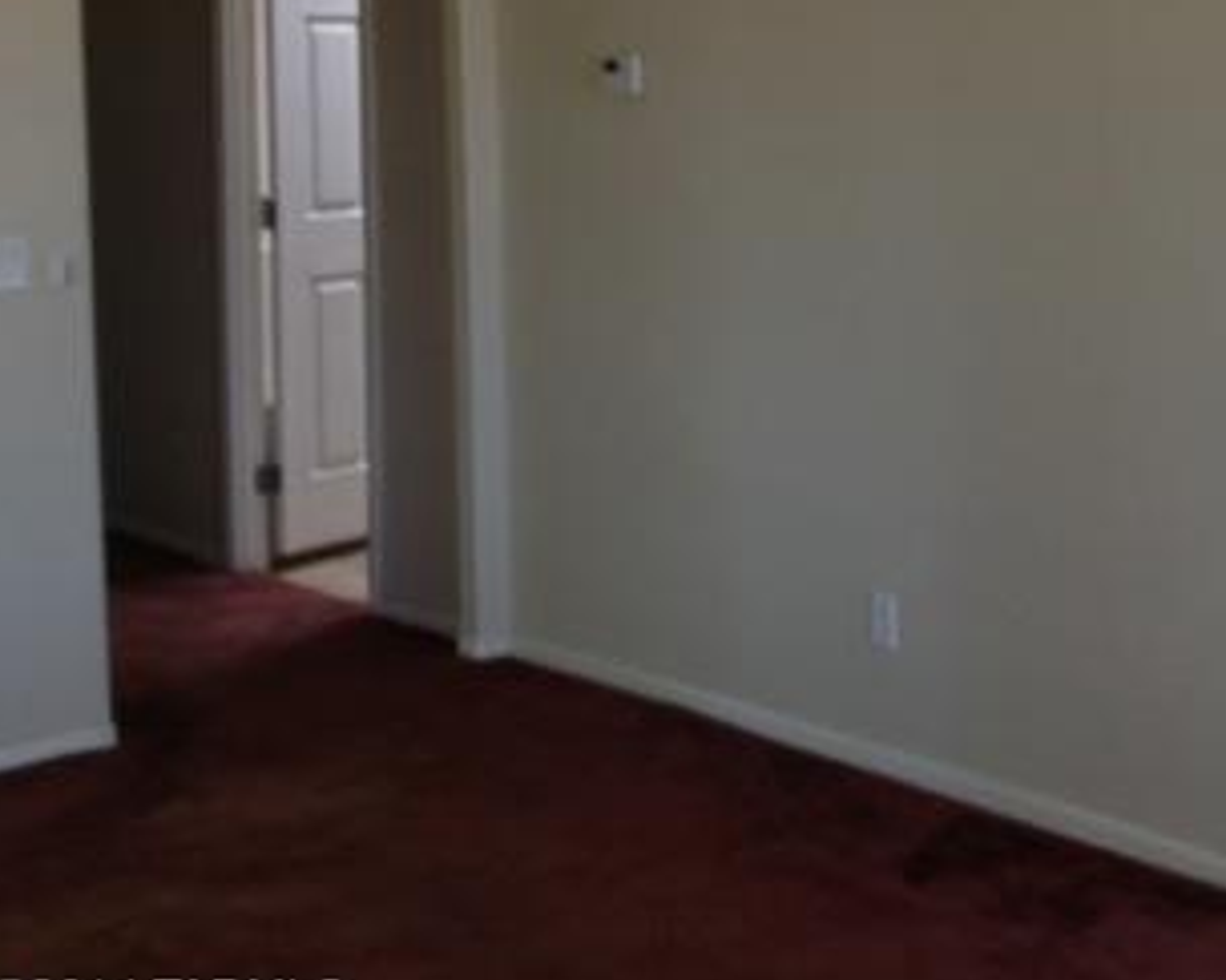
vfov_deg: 20.8
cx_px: 1258
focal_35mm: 72
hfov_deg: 25.0
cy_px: 109
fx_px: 2612
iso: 50
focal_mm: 4.28
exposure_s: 1/40
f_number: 2.4
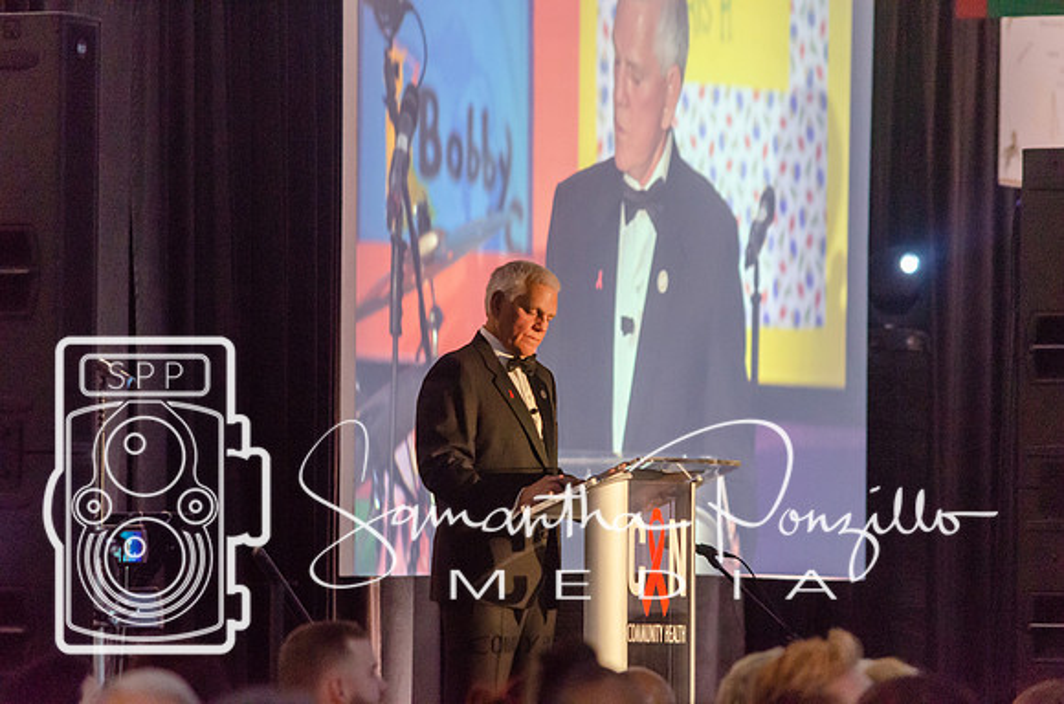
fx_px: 8626
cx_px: 532
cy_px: 352
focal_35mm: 292
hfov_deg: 7.1
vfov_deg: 4.7
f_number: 5
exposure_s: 1/80
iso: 3200
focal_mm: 195
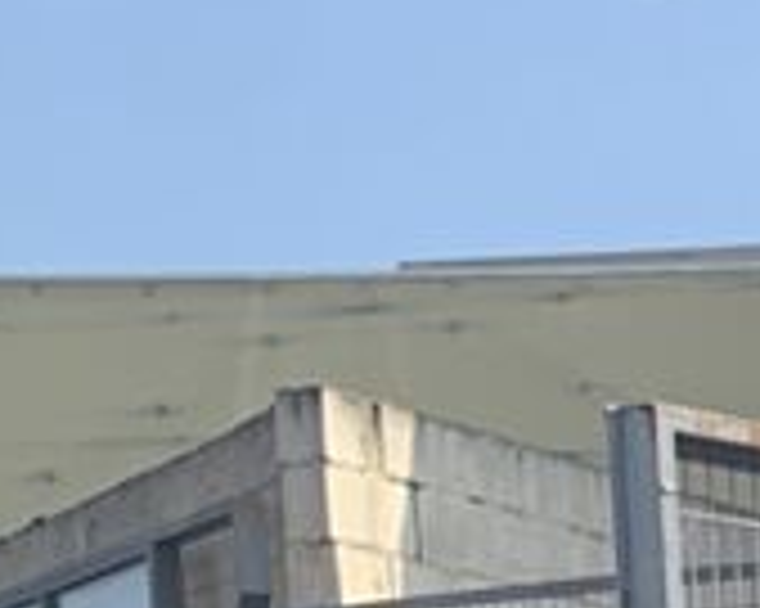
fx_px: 4046
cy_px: 1928
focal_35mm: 180
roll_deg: -0.4
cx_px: 2177
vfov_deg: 7.4
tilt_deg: -9.5
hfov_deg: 9.0
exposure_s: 1/1250
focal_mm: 4.25
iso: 25
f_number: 1.8
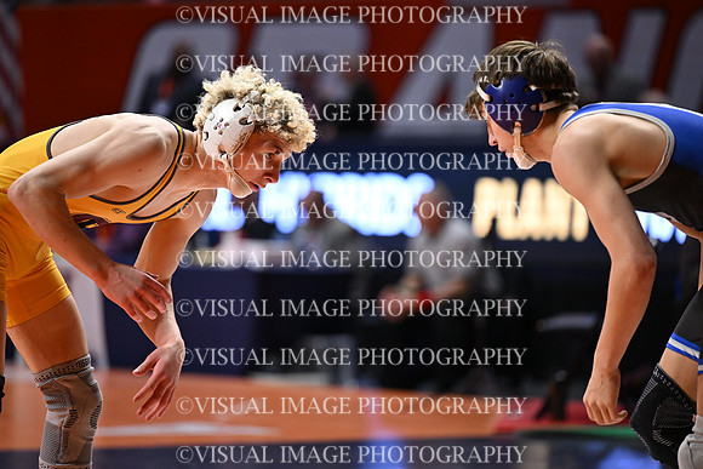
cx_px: 352
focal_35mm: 200
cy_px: 234
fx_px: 3906
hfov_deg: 10.3
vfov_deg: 6.9
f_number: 2.8
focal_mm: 200
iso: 2500
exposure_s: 1/1000
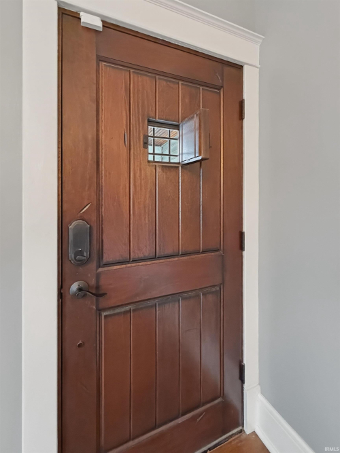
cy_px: 226
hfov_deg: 85.7
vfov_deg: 102.1
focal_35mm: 14
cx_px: 170
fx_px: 183
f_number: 2.2
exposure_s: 1/60
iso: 1000
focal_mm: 2.2
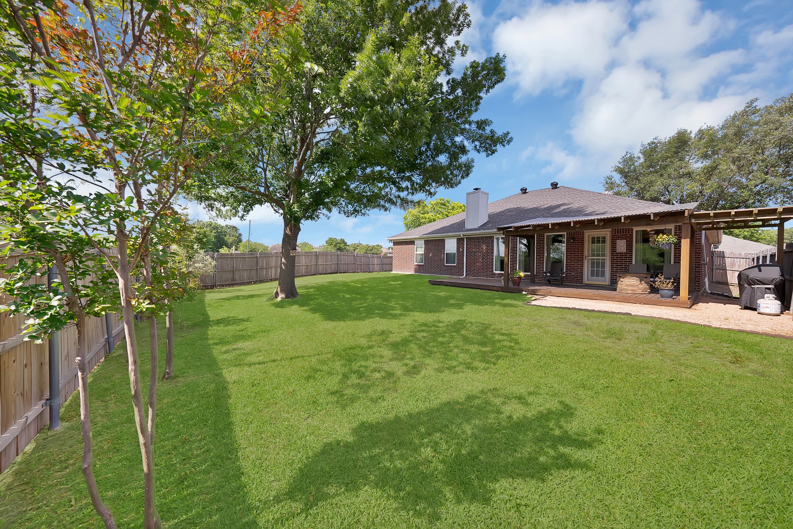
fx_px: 264
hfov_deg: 112.6
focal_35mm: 12
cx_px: 396
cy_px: 264
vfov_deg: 90.1
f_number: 9
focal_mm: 12
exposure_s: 1/160
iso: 640
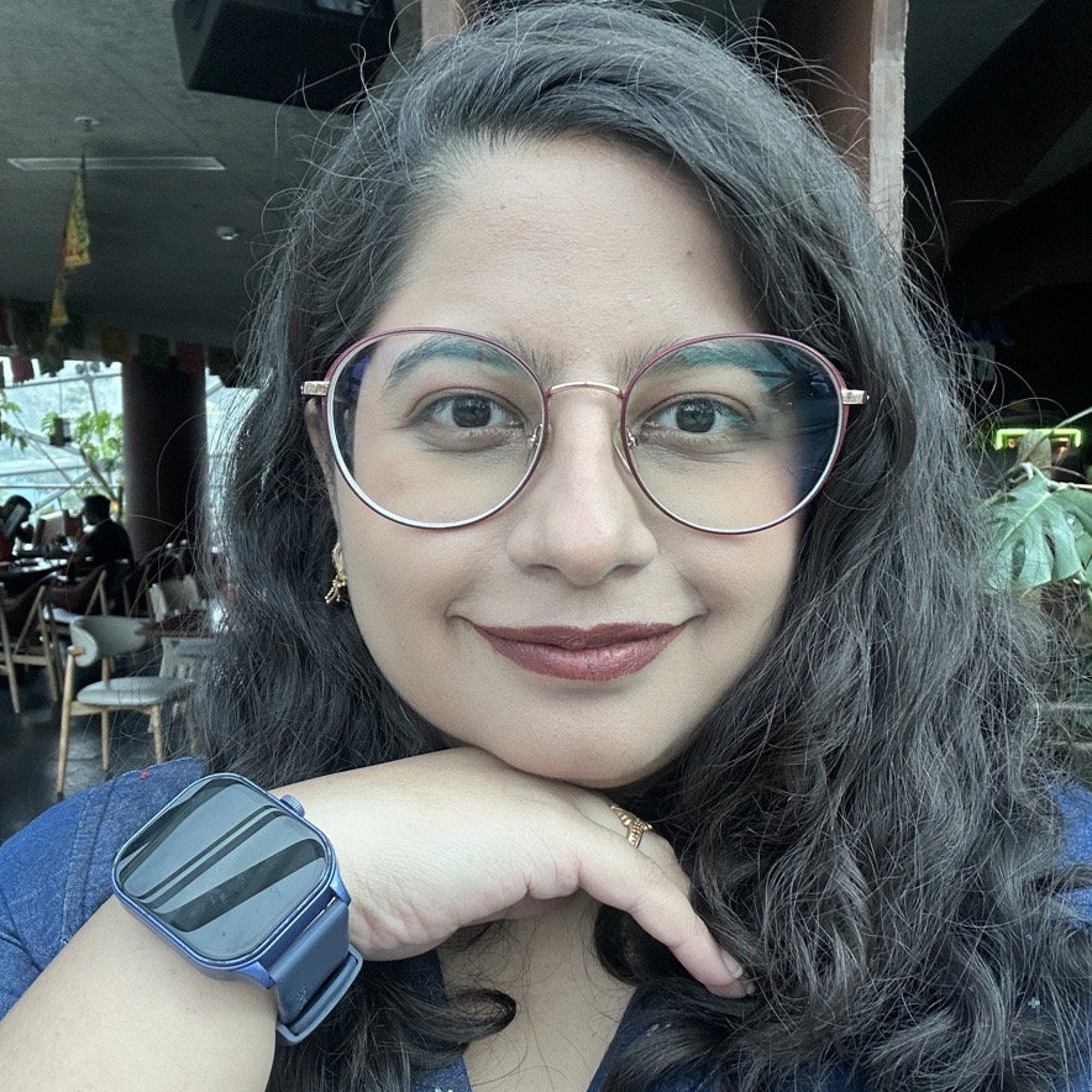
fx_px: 1285
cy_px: 600
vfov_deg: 46.0
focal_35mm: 36
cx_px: 539
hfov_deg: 46.0
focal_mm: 2.69
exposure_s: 1/120
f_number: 1.9
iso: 80
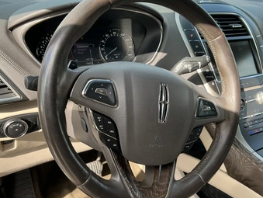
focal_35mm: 33
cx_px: 132
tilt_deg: -29.3
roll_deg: -5.5
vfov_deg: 43.0
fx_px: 251
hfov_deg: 55.3
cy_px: 94
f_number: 1.8
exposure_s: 1/172
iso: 32
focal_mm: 3
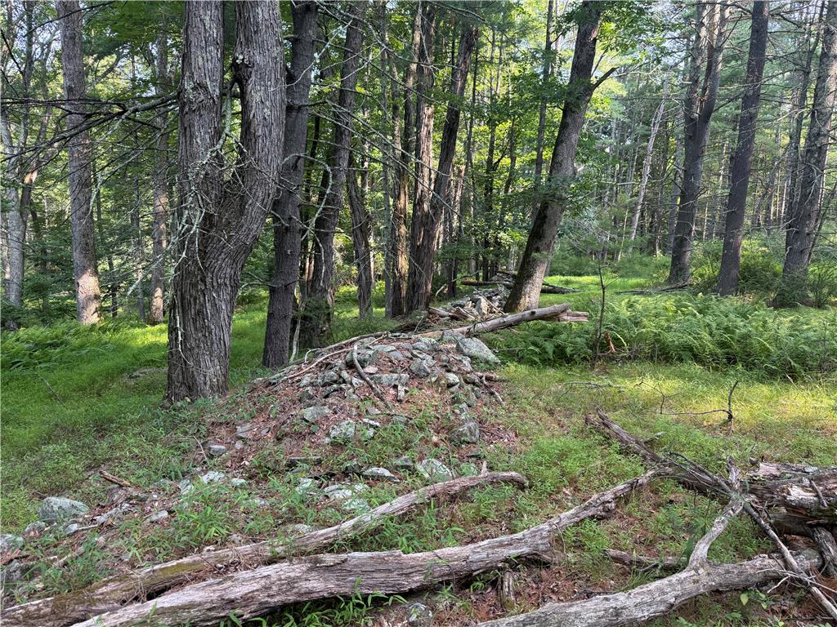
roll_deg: -2.6
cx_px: 418
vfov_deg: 56.8
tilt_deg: -5.6
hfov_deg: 71.6
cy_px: 314
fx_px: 580
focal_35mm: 24
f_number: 1.78
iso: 100
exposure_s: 1/189
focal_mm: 6.76
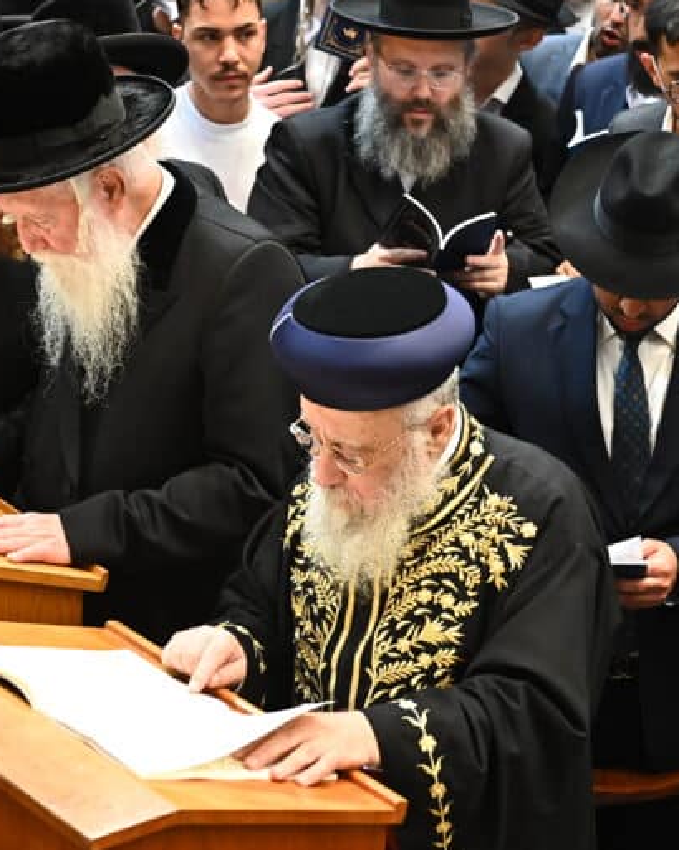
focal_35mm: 103
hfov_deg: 14.9
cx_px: 268
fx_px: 2589
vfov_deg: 18.6
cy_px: 446
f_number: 4
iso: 3200
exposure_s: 1/125
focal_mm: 55
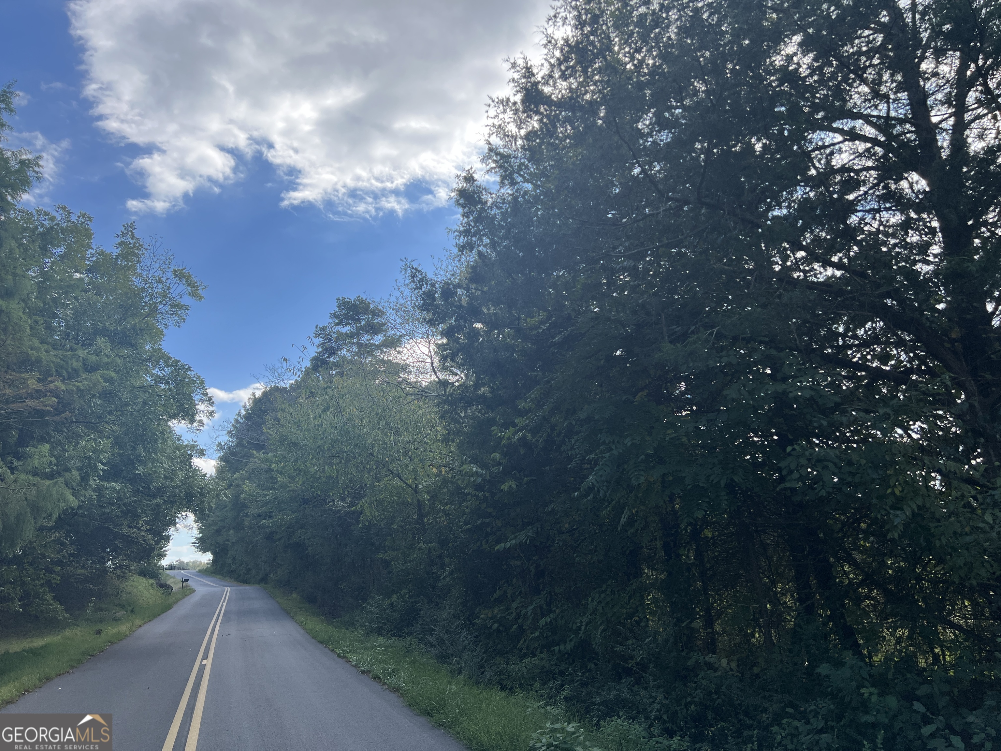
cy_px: 376
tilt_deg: +13.7
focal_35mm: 26
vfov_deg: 53.1
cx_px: 500
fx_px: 752
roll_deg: +4.0
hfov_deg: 67.3
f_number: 1.5
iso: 50
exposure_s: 1/2208
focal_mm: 5.7
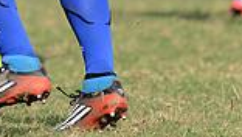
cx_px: -92
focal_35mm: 932
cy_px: -152
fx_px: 5985
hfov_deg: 2.3
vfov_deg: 1.3
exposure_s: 1/1250
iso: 320
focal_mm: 240
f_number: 4
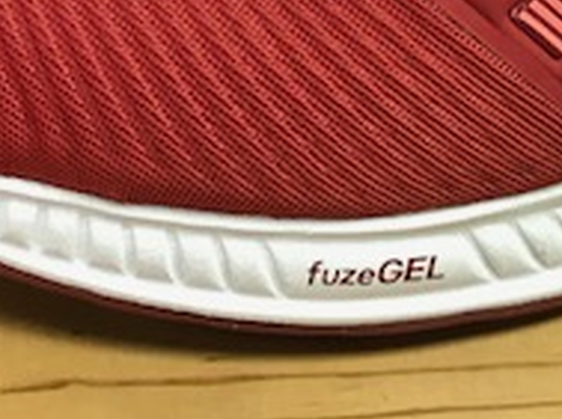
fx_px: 1539
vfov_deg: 15.0
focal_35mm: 95
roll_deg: -4.1
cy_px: -80
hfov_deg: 19.9
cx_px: 598
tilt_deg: -20.8
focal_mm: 3.99
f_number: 1.8
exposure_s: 1/20
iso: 40
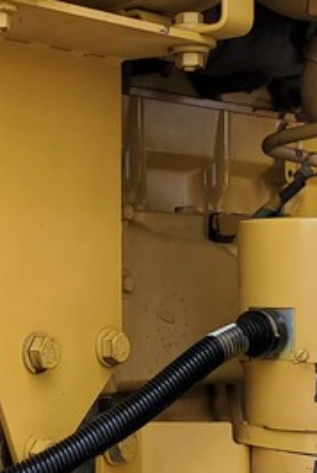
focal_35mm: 104
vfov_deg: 19.6
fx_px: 1370
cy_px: 235
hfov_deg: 13.1
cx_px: 41
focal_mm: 4.3
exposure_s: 1/127
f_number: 2.4
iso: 50
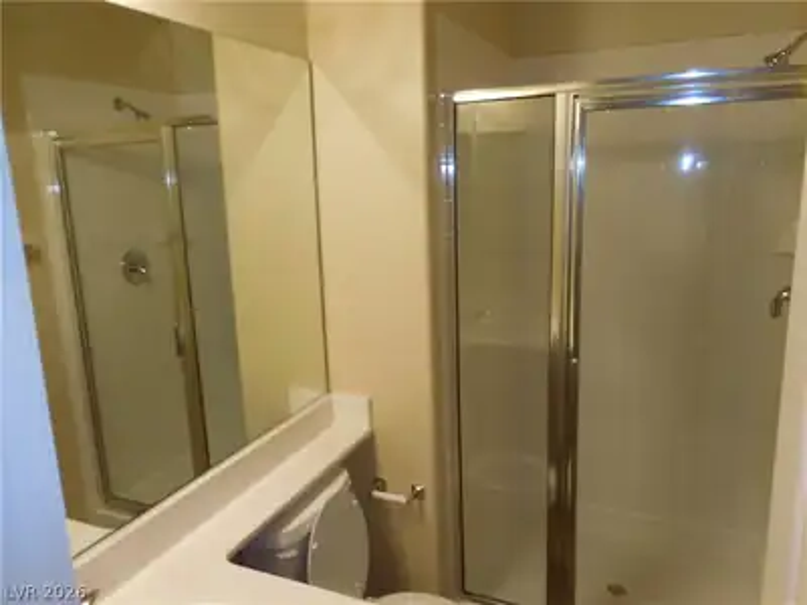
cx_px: 404
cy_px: 302
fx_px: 583
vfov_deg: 54.9
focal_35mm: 25
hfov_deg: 69.4
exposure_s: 1/30
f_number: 3.3
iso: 140
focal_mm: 4.5
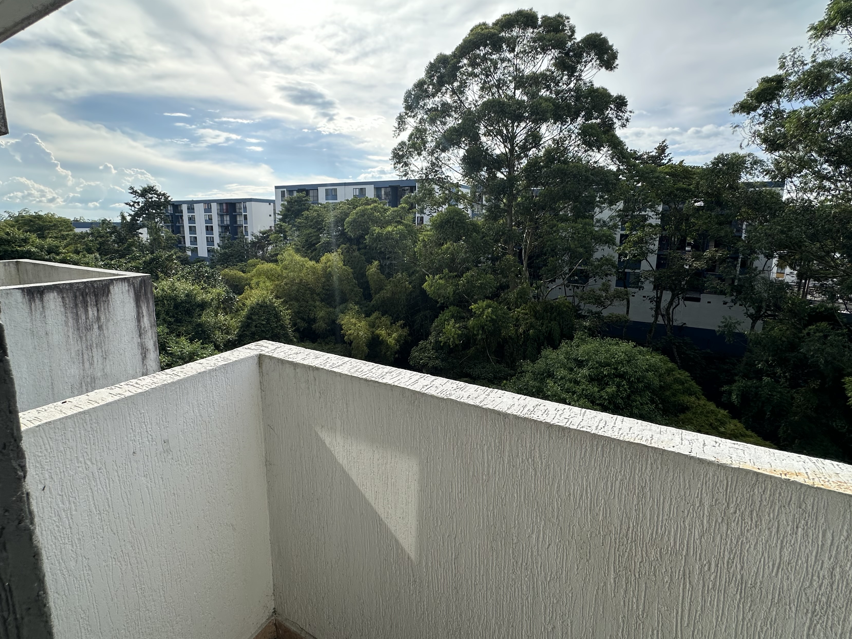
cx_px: 415
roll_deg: -1.0
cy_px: 297
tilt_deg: -9.8
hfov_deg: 91.0
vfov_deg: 74.6
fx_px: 418
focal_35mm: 17
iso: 40
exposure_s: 1/947
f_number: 2.2
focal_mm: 2.22
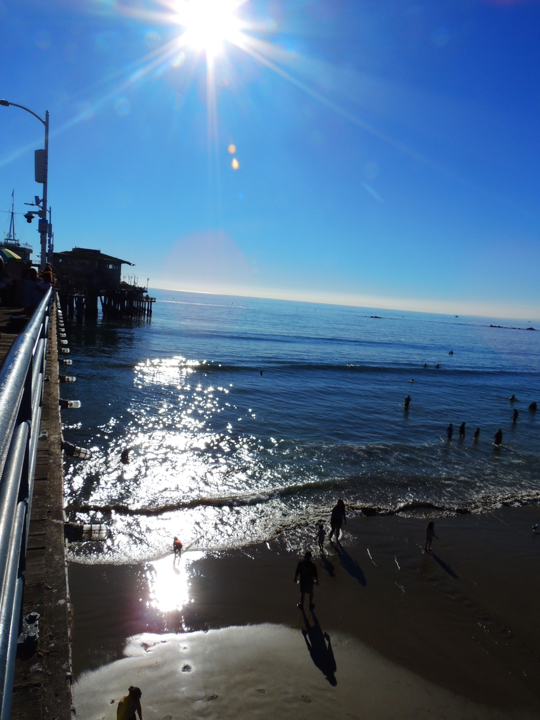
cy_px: 360
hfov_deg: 56.8
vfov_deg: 71.6
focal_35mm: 24
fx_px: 499
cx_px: 270
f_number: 5.9
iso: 100
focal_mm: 4.3
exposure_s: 1/1250
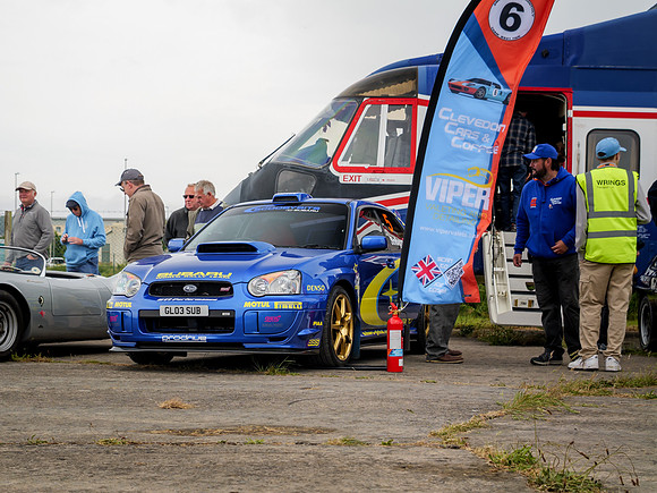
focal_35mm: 67
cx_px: 300
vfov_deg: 22.1
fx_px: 1264
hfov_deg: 29.1
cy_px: 280
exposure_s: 1/320
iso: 160
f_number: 3.7
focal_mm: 29
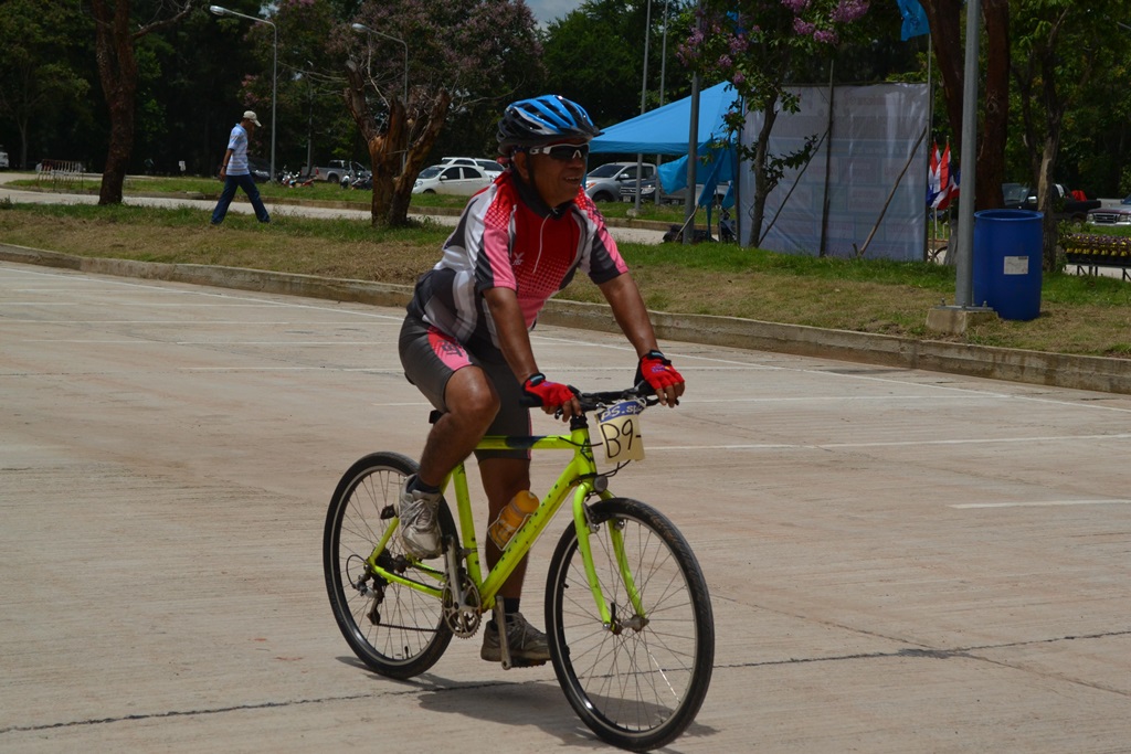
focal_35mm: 82
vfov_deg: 16.6
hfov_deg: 24.6
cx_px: 566
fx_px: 2592
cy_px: 377
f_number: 7.1
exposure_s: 1/2000
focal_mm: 55
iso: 320
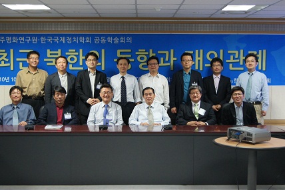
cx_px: 142
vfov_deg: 22.6
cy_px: 95
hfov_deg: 33.4
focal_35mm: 60
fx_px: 475
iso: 1600
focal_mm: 40
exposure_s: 1/60
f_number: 5
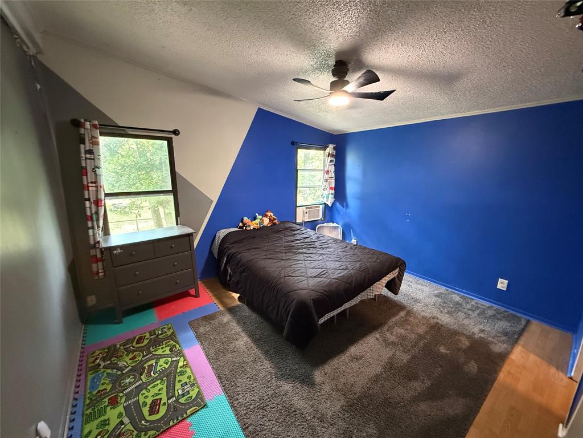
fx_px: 236
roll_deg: +0.4
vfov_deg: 85.7
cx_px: 292
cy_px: 219
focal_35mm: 14
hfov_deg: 102.1
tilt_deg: -12.8
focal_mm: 2.22
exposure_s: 1/60
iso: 1250
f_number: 2.2
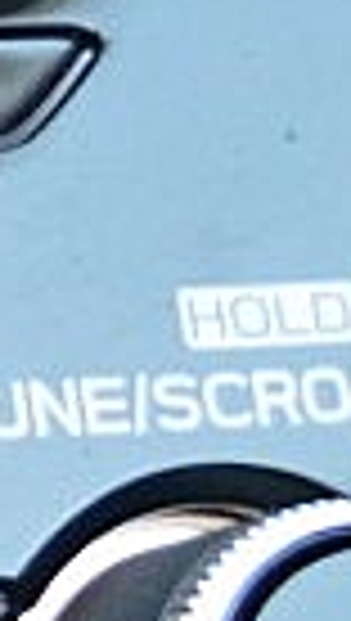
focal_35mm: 443
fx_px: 7303
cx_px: -2124
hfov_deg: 2.5
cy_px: -266
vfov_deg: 4.8
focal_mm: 24
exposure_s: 1/60
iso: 800
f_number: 4.5
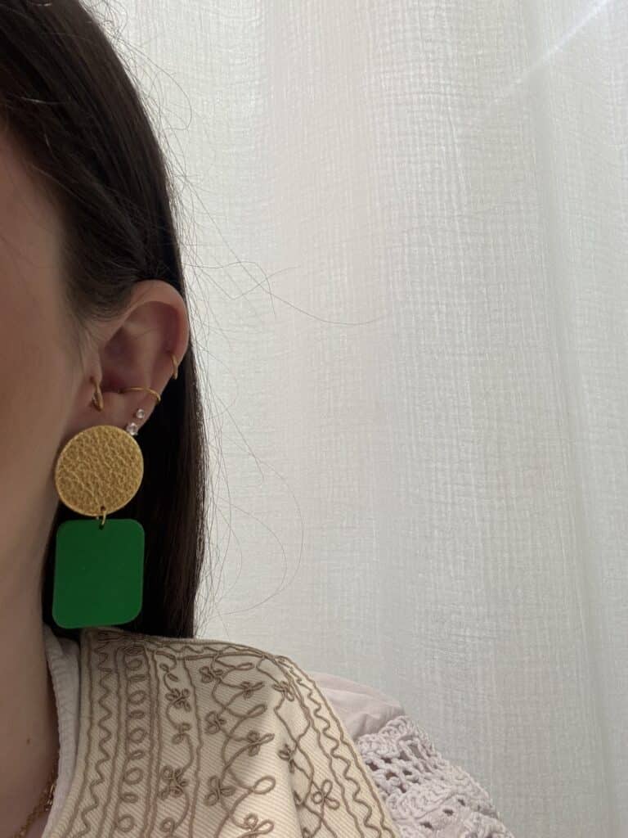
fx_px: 726
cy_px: 419
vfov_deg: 60.0
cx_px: 314
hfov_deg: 46.8
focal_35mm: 30
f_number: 1.9
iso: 40
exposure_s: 1/50
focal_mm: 2.69
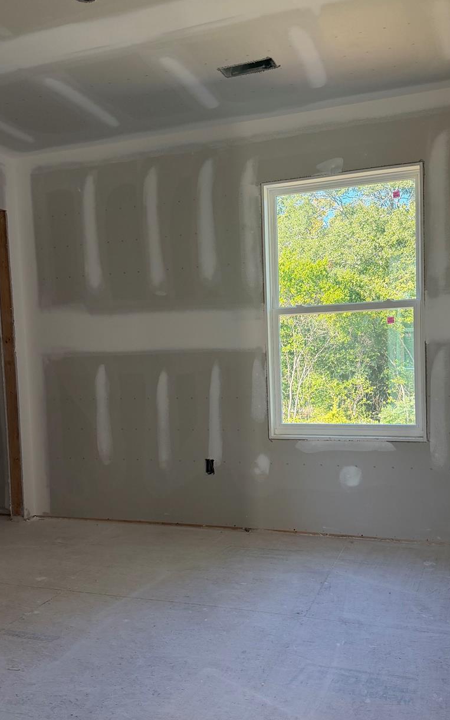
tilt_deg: -3.9
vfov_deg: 59.6
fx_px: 628
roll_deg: +1.9
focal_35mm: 32
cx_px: 231
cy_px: 385
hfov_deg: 39.4
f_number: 1.78
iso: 160
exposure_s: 1/179
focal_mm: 6.76
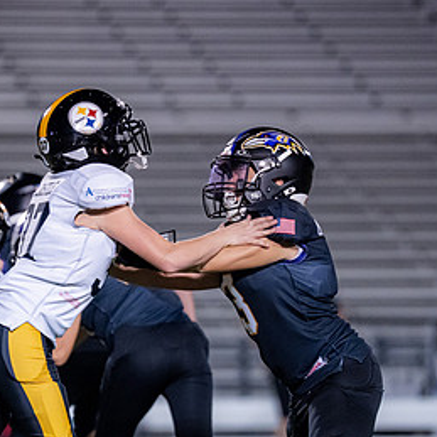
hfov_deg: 3.8
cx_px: 124
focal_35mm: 465
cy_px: 262
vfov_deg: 3.8
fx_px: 6641
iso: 2500
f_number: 2.8
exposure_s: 1/1000
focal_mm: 200
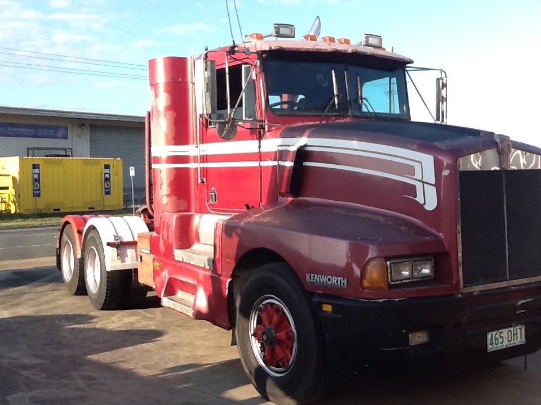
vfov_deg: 32.9
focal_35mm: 44
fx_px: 688
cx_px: 270
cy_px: 202
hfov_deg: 42.9
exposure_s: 1/411
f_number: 2.4
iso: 40
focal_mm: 2.03
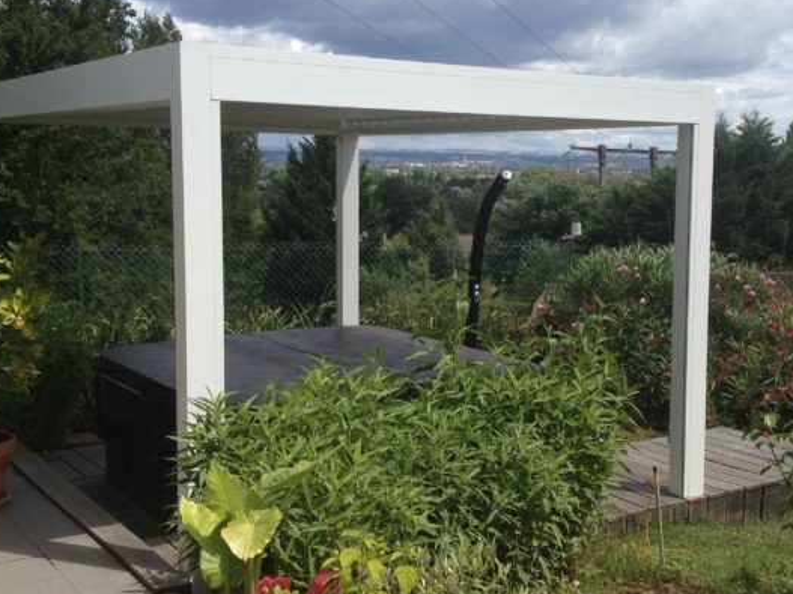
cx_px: 483
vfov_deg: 28.5
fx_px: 1168
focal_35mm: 51
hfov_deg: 37.3
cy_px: 281
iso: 50
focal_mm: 4.28
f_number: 2.4
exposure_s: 1/1453
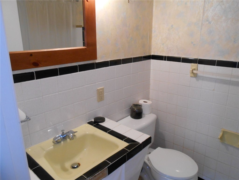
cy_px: 90
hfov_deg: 67.3
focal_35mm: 26
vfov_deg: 53.1
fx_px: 180
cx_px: 120
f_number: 3.5
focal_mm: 4.6
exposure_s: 1/30
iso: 320
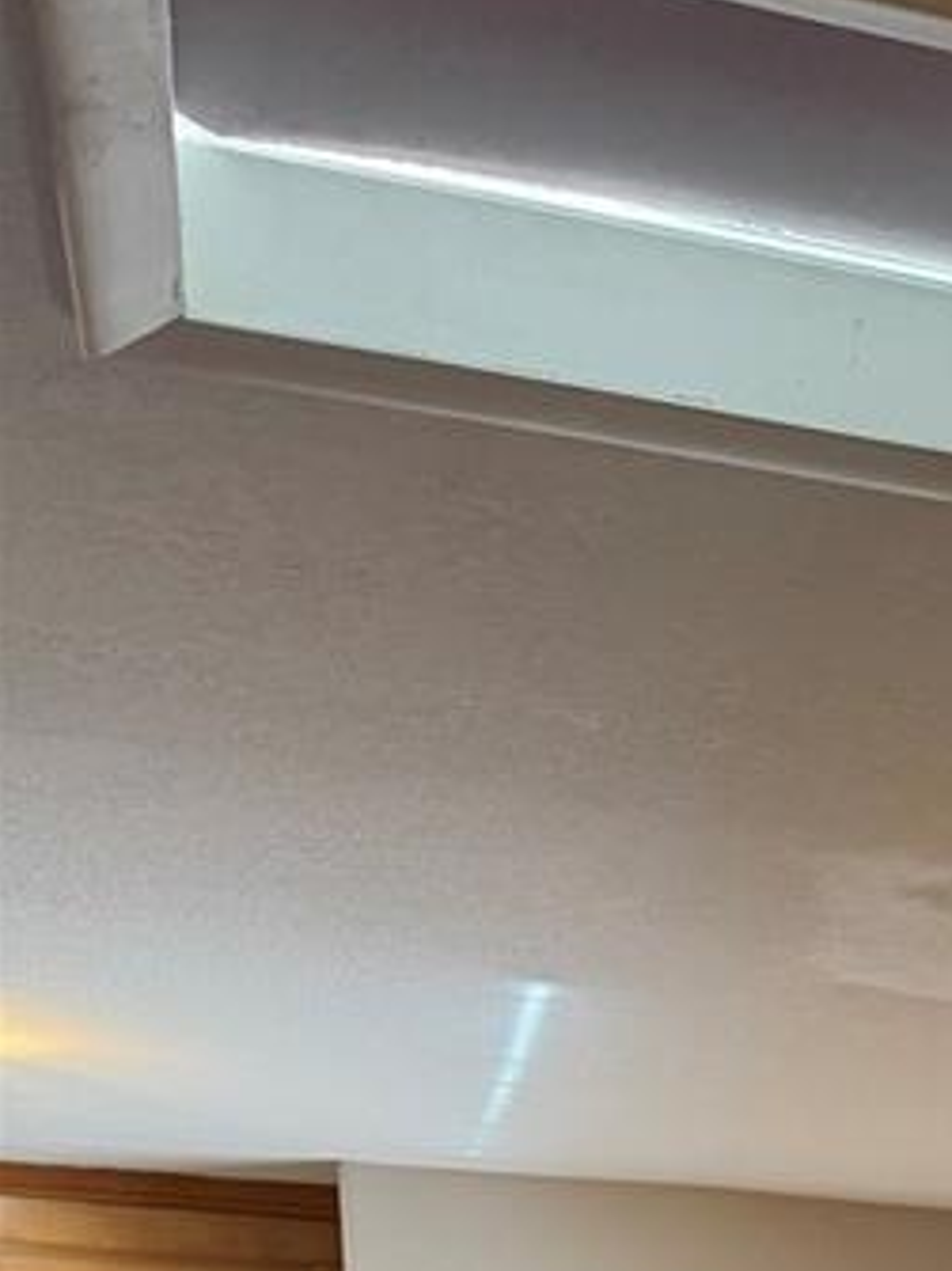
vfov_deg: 18.5
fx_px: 3156
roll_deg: -0.3
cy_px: 2201
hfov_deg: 15.0
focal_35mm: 86
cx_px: 1703
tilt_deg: -8.0
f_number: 1.78
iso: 200
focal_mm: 6.76
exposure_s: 1/60
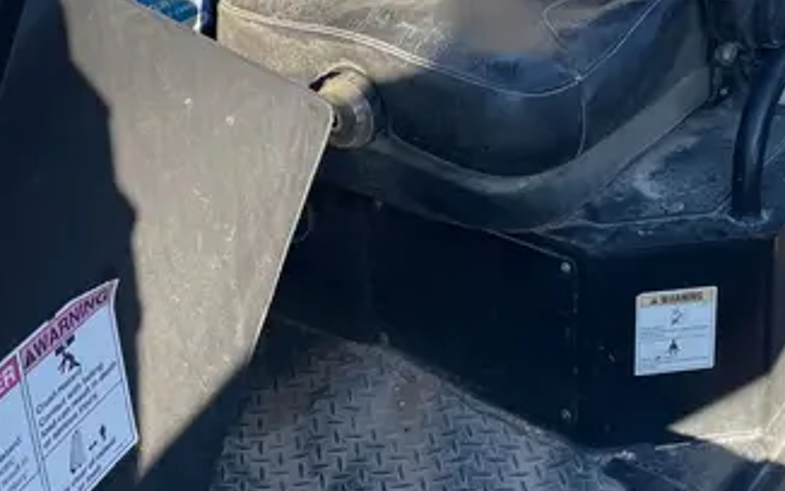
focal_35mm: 62
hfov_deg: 32.9
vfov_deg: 20.1
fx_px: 1327
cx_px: 441
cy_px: -32
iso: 32
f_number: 1.6
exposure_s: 1/882
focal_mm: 4.2
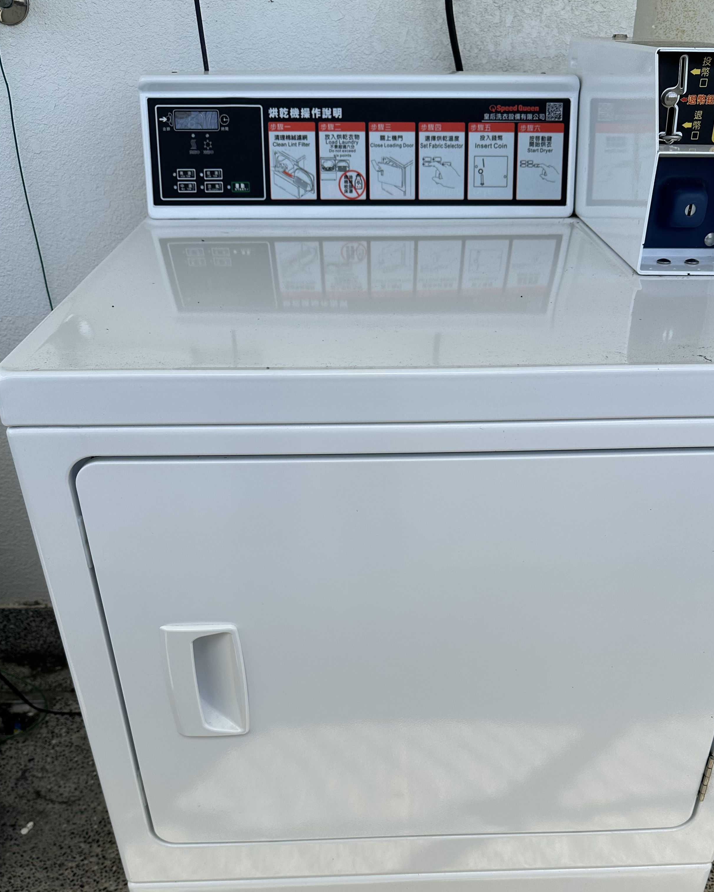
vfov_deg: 56.5
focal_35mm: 31
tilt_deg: -31.1
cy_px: 555
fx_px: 819
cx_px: 392
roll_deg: +0.1
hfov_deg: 47.1
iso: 80
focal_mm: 6.86
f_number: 1.78
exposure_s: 1/1692
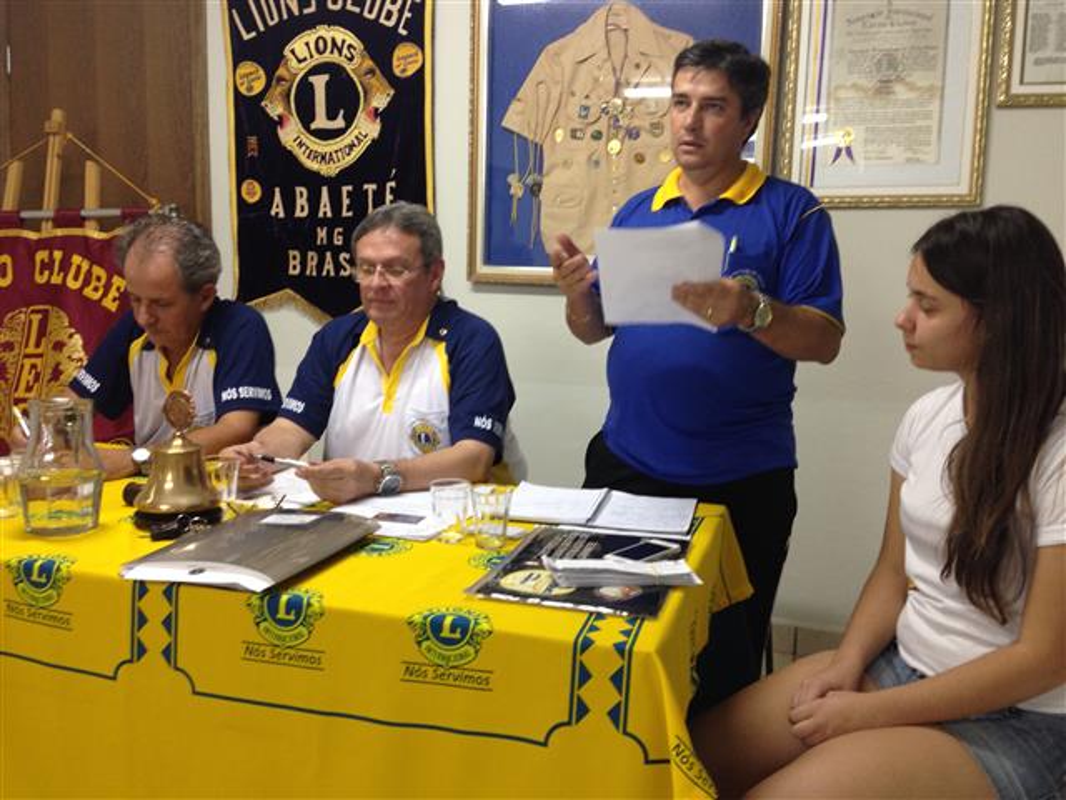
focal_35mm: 33
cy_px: 400
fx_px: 1016
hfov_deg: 55.4
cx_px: 533
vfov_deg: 42.9
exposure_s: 1/20
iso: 100
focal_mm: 4.12
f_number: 2.4
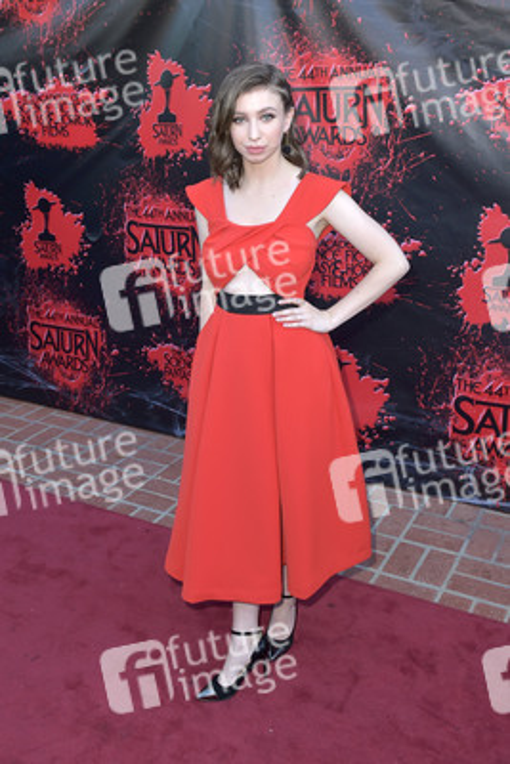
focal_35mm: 32
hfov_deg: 41.1
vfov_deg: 58.7
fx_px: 679
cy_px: 382
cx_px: 255
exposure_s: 1/250
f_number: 6.3
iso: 250
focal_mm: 32
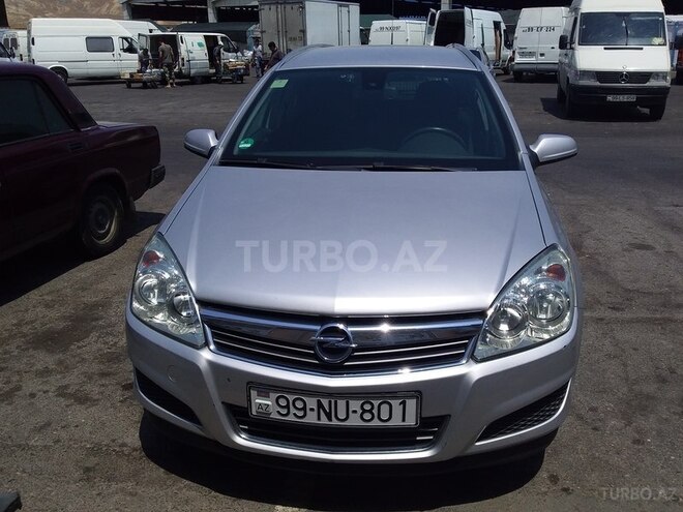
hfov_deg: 58.4
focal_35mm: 31
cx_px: 342
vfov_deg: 45.4
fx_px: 612
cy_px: 256
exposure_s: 1/3158
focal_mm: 3.3
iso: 40
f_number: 2.2
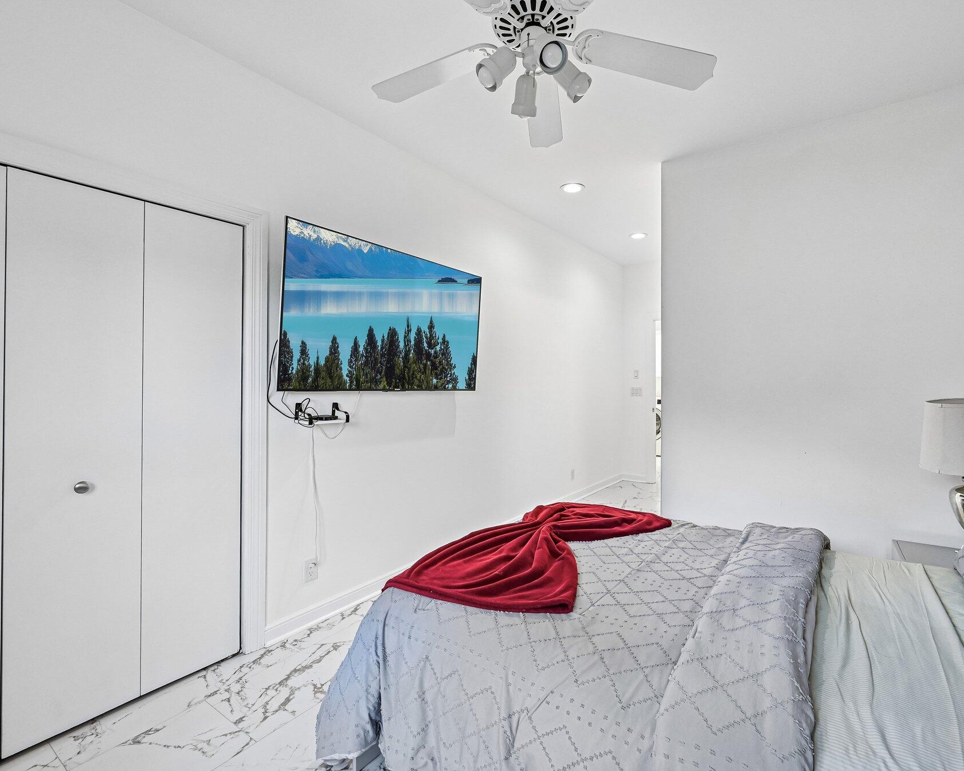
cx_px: 531
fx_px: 456
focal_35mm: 16
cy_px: 381
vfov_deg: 80.4
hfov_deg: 92.8
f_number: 8
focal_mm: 14
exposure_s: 1/125
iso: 1600
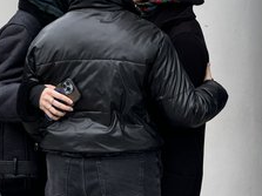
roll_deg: -0.4
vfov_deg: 6.9
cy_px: 55
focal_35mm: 215
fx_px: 1626
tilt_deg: +0.2
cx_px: 54
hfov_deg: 9.2
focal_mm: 15.66
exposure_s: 1/147
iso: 50
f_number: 2.8
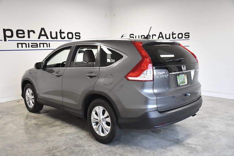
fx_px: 221
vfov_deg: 38.9
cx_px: 117
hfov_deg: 55.8
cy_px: 78
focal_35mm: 34
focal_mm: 23
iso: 2500
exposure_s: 1/800
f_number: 3.8
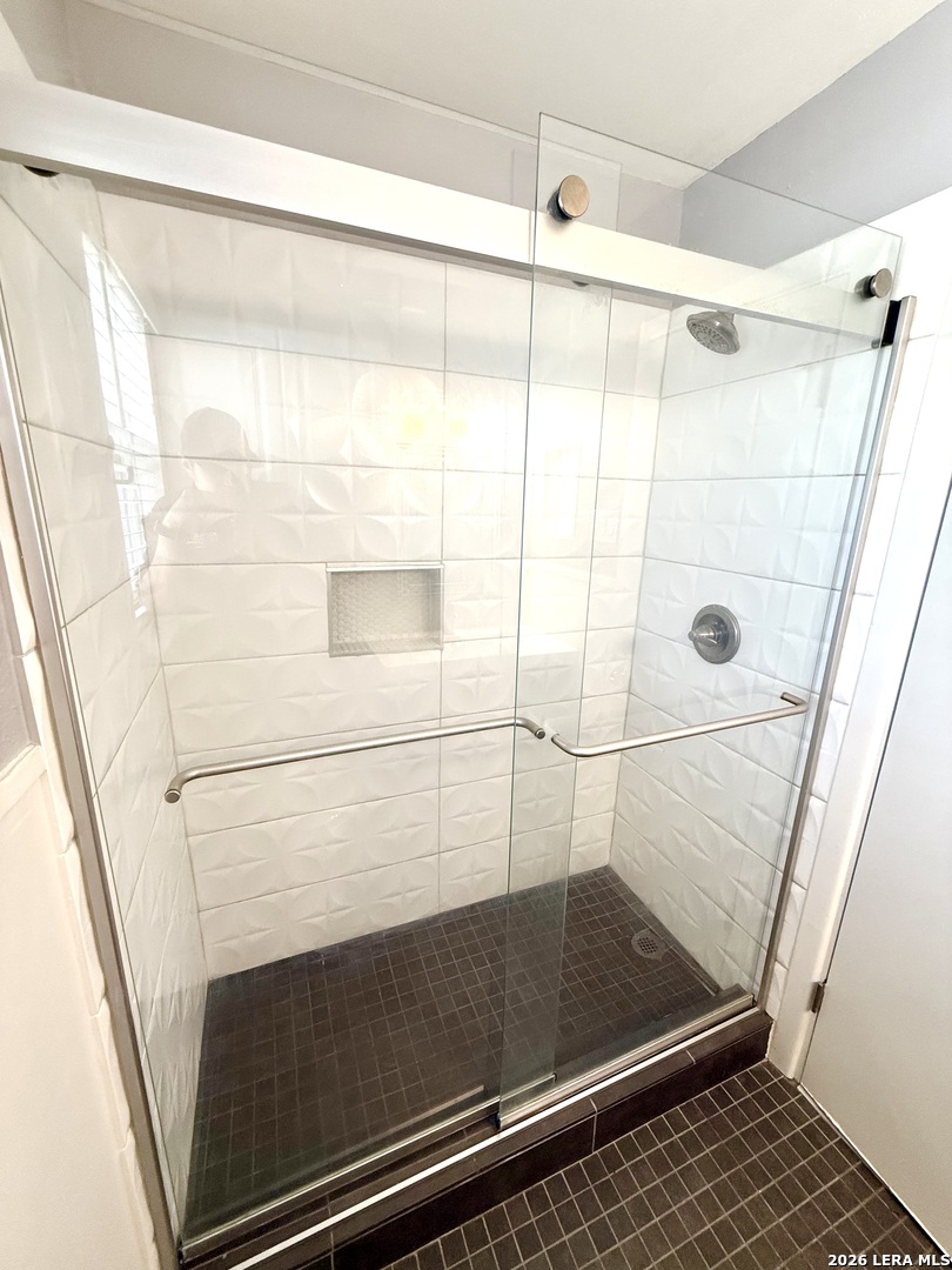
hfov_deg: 85.7
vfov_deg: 102.1
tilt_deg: -14.5
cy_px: 635
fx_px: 513
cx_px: 476
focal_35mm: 14
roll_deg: -2.2
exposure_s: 1/120
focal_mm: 2.22
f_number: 2.2
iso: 200
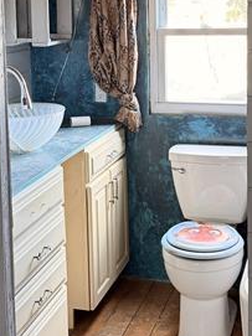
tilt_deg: -6.9
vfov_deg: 28.0
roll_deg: +1.5
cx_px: 99
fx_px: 661
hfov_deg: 21.6
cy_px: 73
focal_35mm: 68
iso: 250
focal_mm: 6.76
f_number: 1.78
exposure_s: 1/60
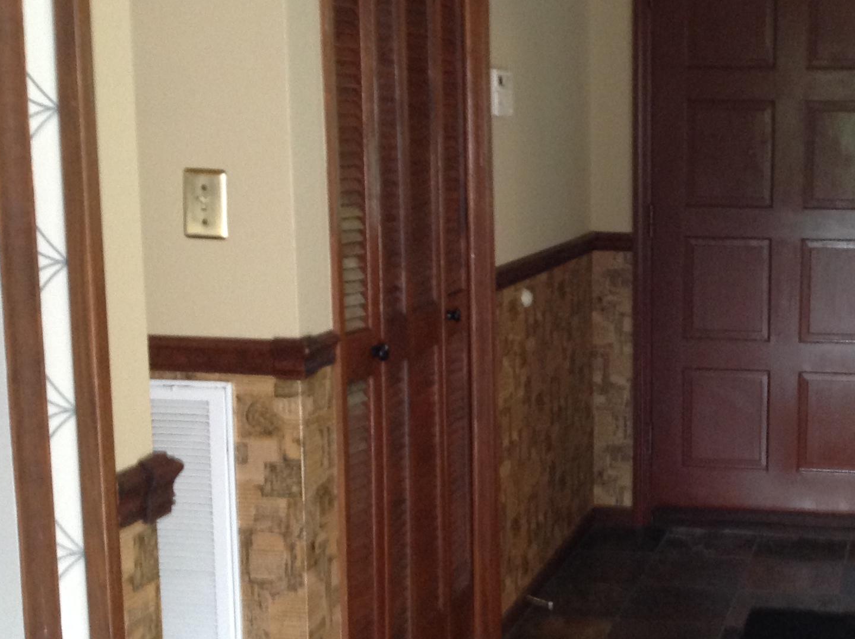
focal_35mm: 63
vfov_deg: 23.2
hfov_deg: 29.8
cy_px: 363
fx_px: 1554
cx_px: 727
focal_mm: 4.28
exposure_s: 1/15
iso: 250
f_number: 2.4
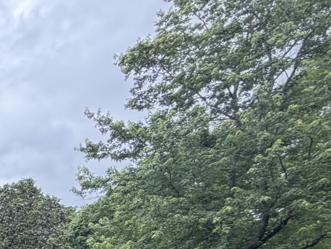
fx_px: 545
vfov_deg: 20.9
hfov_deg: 19.1
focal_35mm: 57
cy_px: 394
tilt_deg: -7.1
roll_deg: -0.3
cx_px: -335
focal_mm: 2.22
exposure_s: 1/357
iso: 50
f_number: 2.2
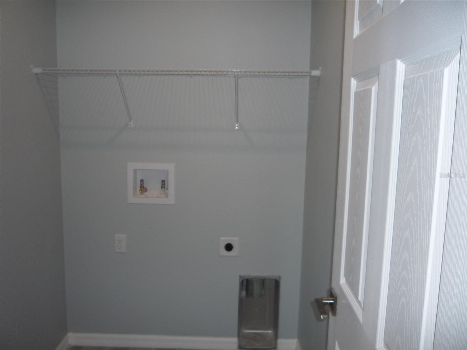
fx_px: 405
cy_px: 175
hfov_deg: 60.0
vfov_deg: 46.8
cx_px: 234
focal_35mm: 30
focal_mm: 5.2
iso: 100
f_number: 3.3
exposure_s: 1/30
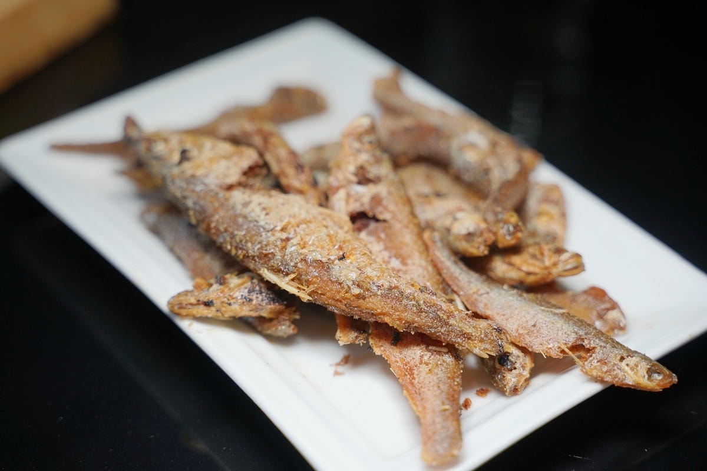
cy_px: 236
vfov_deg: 18.2
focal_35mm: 75
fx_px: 1473
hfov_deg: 27.0
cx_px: 354
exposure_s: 1/80
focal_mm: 75
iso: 250
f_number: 4
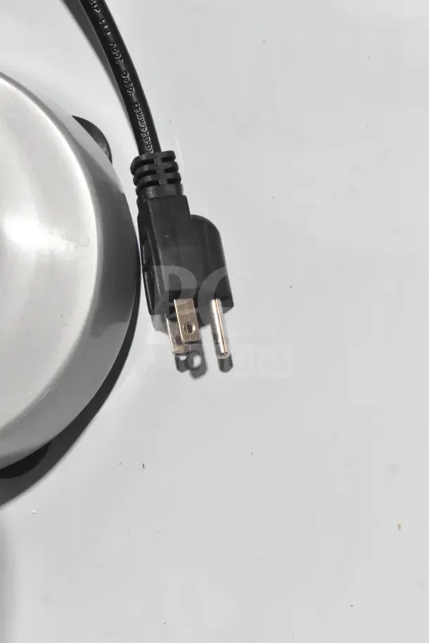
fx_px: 1475
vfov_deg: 24.6
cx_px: 214
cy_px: 322
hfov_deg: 16.6
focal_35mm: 82
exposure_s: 1/320
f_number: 9
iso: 6400
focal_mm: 55
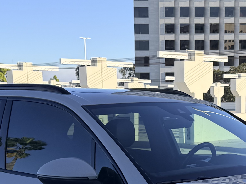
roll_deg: +0.0
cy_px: 204
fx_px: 618
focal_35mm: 87
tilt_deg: -11.4
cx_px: 172
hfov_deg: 22.4
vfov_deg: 16.5
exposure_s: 1/2299
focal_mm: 6.76
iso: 80
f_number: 1.78
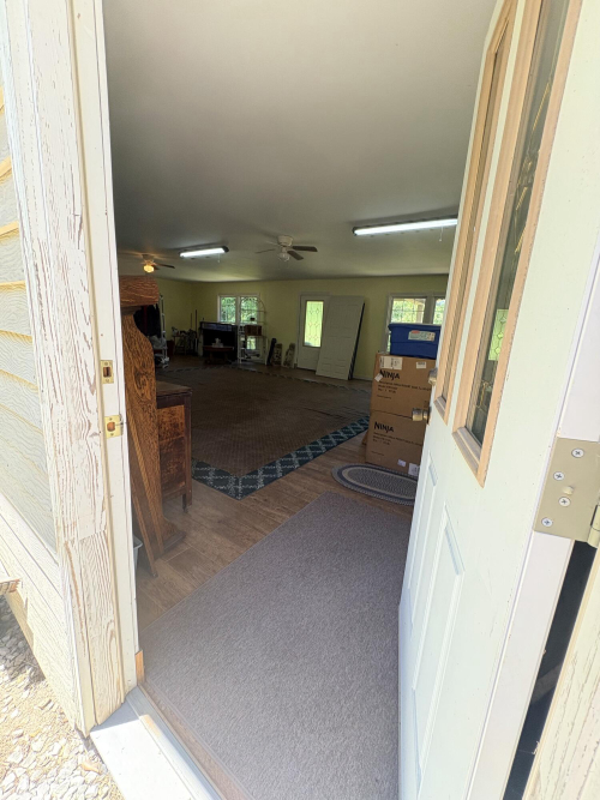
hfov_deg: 85.7
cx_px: 300
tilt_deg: -11.8
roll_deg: -3.6
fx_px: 324
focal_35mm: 14
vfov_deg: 102.1
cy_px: 400
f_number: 2.2
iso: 125
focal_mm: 2.22
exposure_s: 1/112
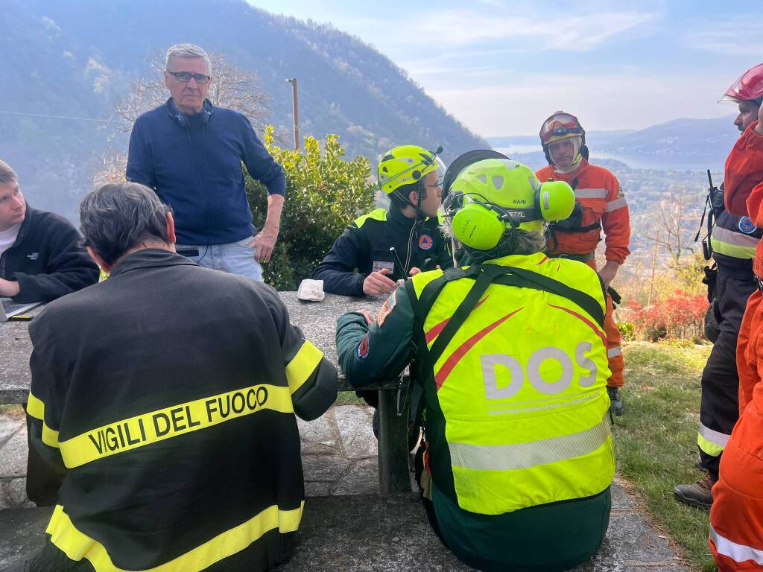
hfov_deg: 67.3
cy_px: 286
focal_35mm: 26
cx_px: 382
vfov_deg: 53.1
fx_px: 573
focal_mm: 5.7
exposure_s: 1/1112
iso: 50
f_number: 1.5
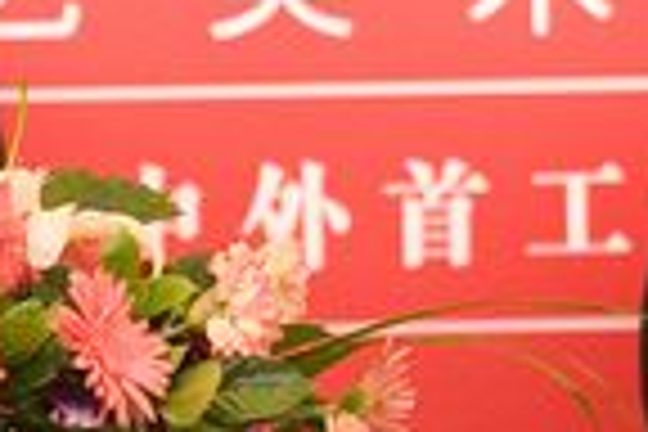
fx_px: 4986
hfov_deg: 7.4
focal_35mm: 277
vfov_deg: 5.0
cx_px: 675
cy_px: 130
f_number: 2.5
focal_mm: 50
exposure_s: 1/60
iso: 800
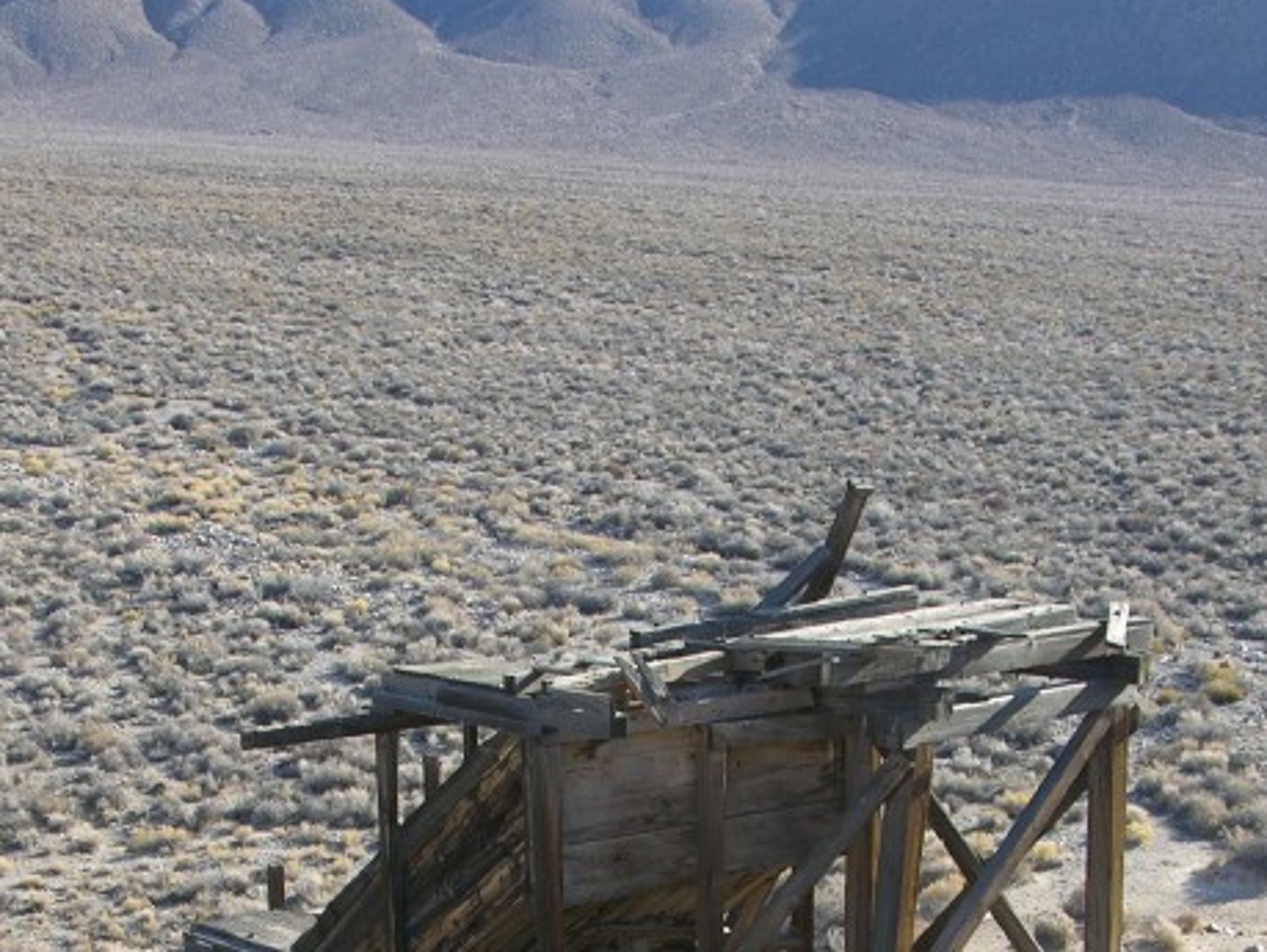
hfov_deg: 25.0
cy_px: 996
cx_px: 500
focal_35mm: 78
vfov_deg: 18.3
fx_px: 2857
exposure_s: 1/131
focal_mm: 8.9
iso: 50
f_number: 5
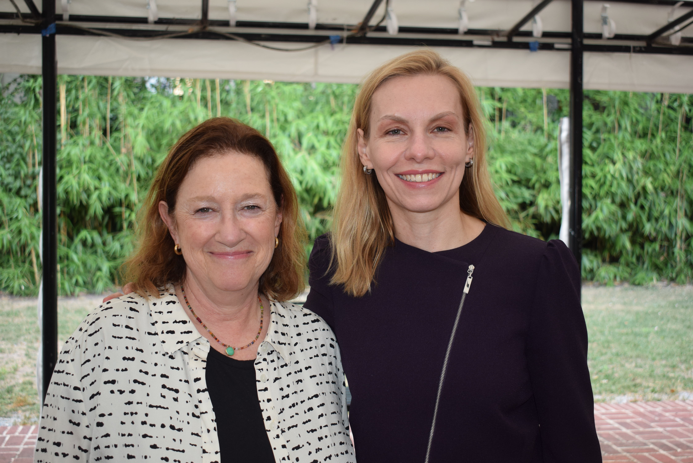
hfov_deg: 42.3
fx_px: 895
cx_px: 346
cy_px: 232
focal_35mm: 46
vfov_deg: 29.0
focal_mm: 31
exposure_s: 1/60
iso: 450
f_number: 4.2
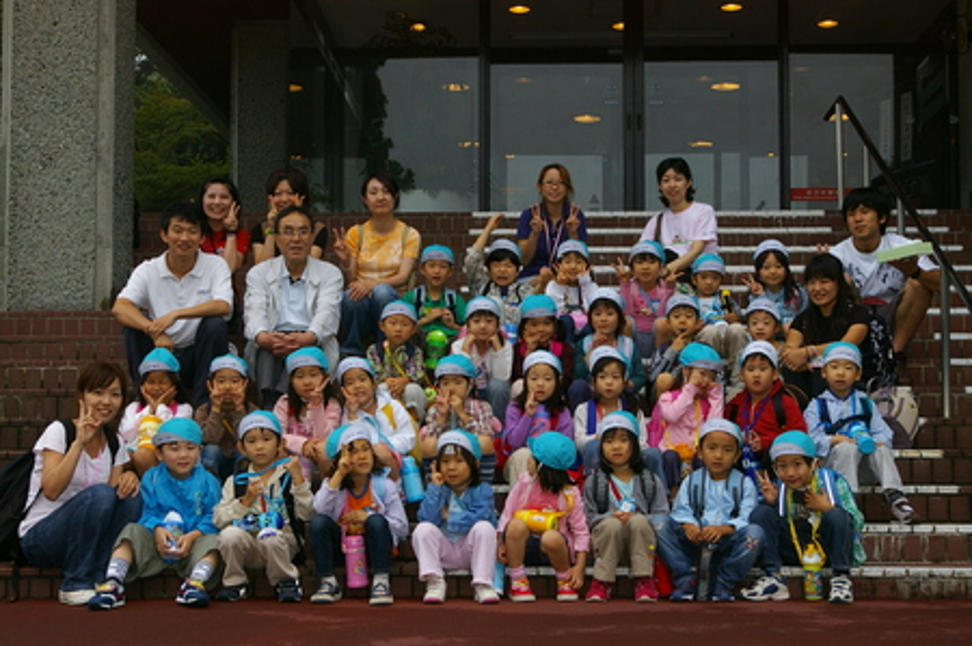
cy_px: 323
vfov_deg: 21.0
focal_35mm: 64
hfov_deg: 31.2
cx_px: 486
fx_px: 1740
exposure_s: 1/180
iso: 400
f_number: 8
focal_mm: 43
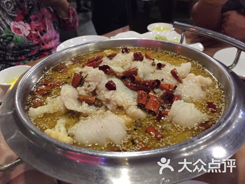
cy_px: 92
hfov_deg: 61.7
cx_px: 122
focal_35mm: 29
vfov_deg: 48.2
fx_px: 205
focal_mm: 4.15
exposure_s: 1/17
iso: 400
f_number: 2.2
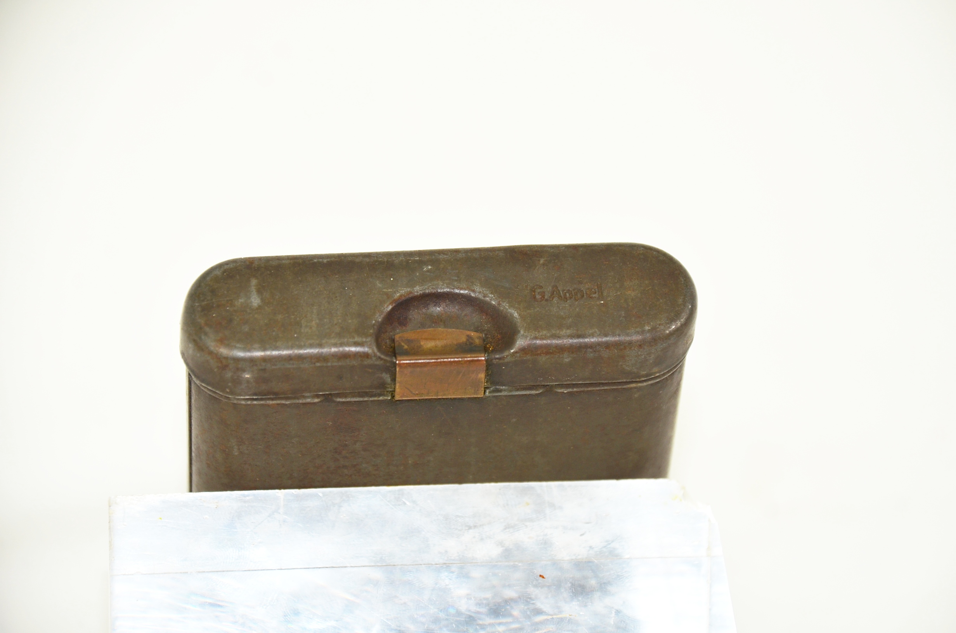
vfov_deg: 6.8
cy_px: 316
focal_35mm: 202
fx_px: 5366
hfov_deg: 10.2
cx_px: 478
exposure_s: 1/125
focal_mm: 135
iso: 200
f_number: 5.6
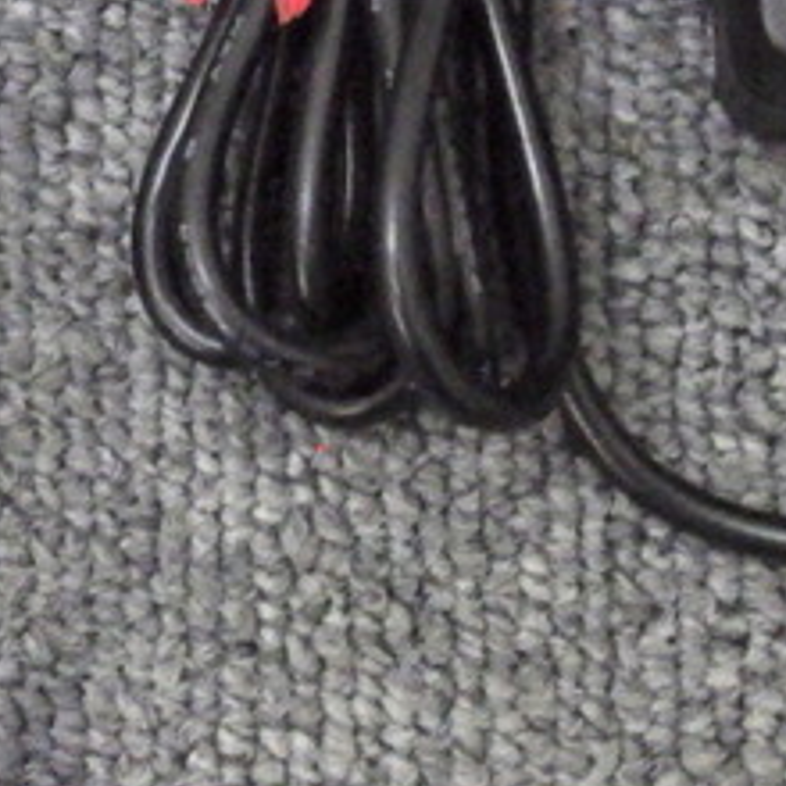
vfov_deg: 6.4
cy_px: -179
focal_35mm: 271
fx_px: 6962
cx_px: 36
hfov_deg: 6.4
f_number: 20
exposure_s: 1/50
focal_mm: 52
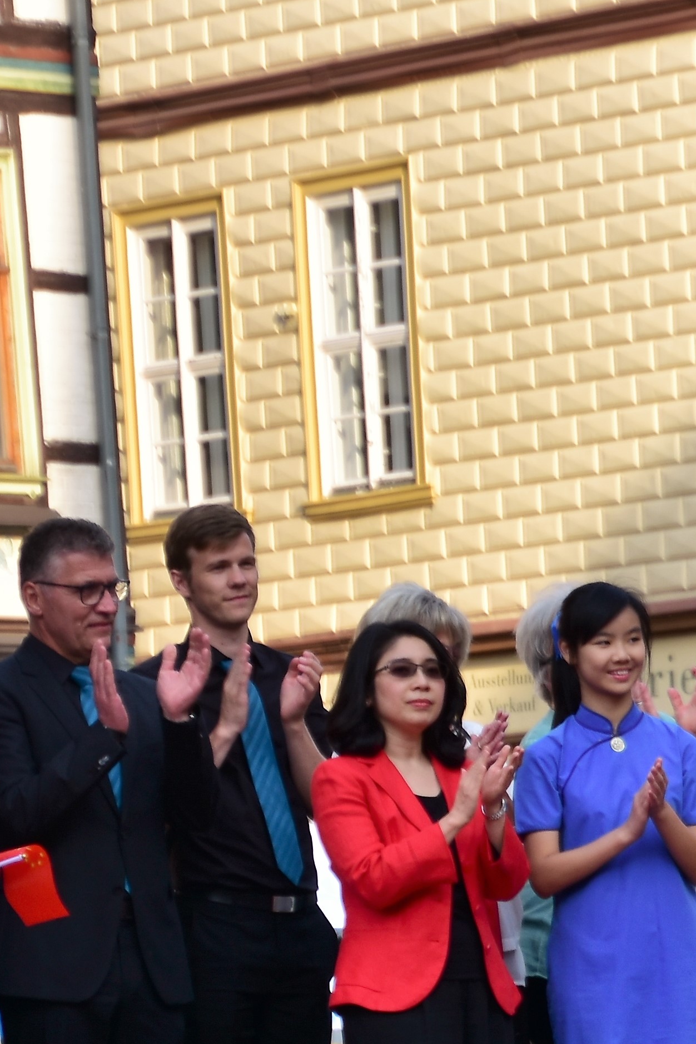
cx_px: 931
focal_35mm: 268
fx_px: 7771
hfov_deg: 5.1
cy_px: 966
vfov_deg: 7.7
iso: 100
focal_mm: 62
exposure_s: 1/200
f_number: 5
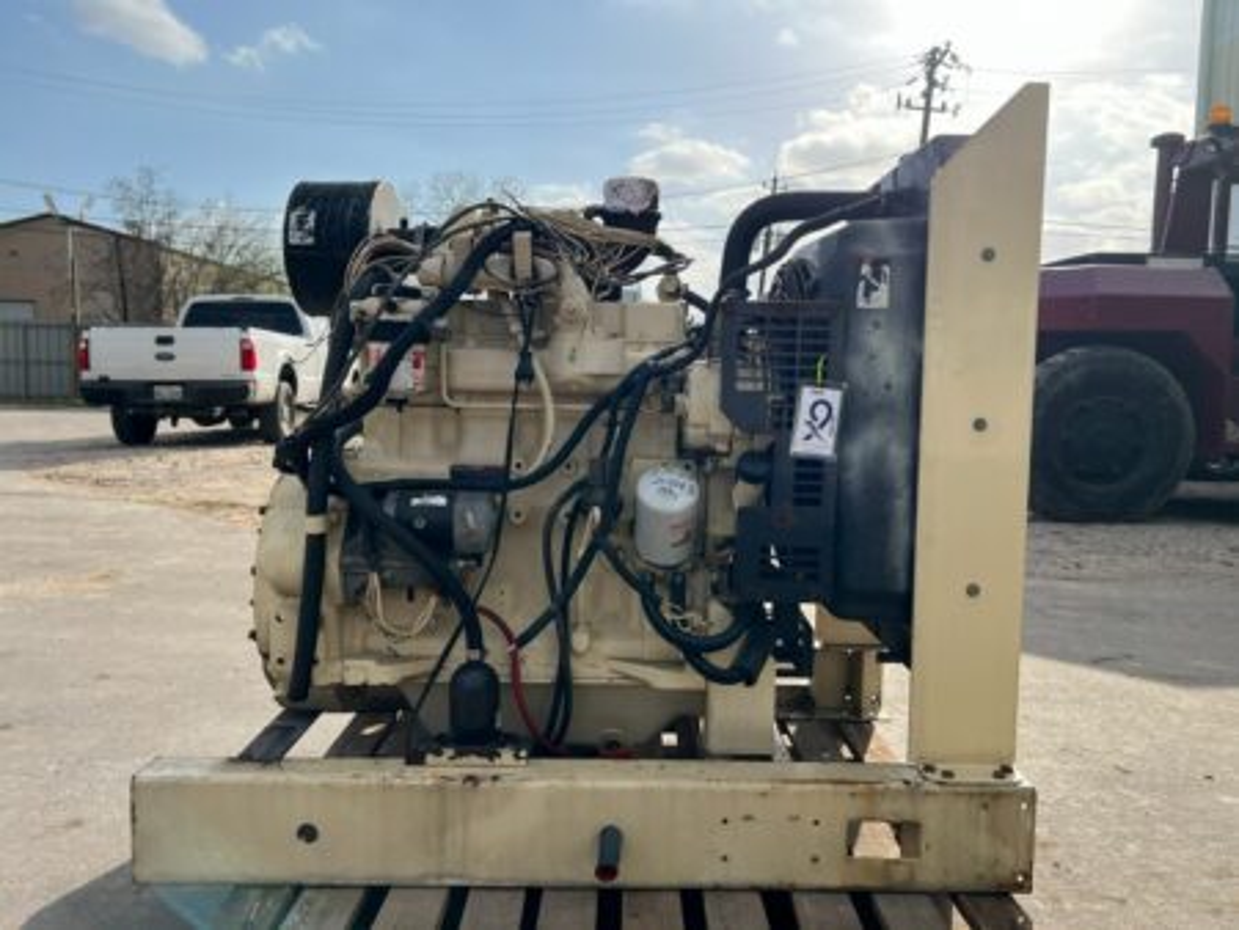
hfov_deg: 67.3
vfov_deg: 53.1
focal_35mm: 26
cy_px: 465
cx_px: 620
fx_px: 931
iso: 50
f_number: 1.5
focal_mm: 5.7
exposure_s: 1/3571
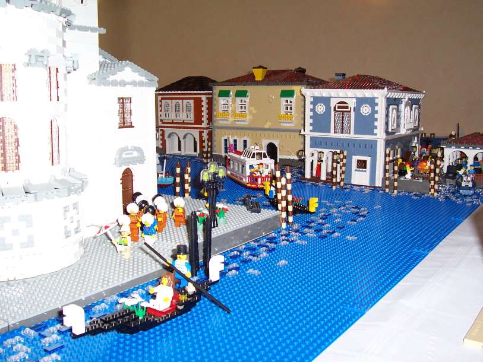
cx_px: 242
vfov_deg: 38.7
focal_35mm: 37
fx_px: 516
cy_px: 181
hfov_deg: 50.1
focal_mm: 5.6
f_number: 2.8
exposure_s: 1/60
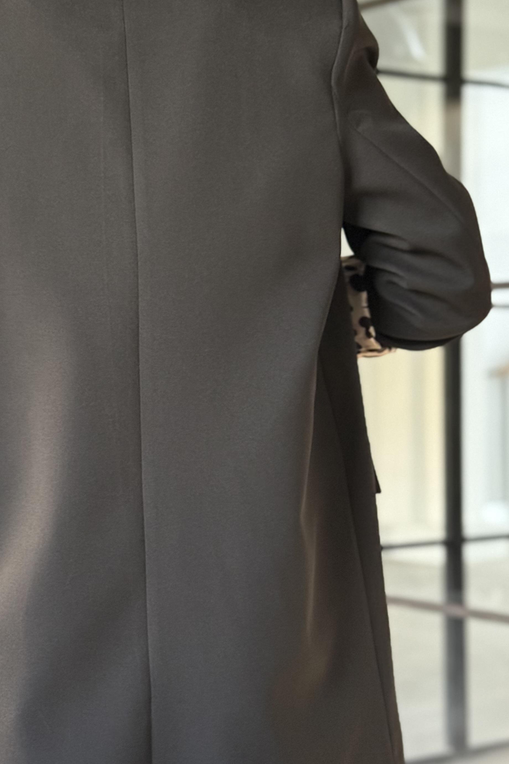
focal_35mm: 73
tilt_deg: -0.8
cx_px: 153
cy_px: 362
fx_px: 1548
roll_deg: +0.5
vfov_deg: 27.7
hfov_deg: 18.6
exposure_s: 1/38
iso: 500
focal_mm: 6.76
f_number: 1.78
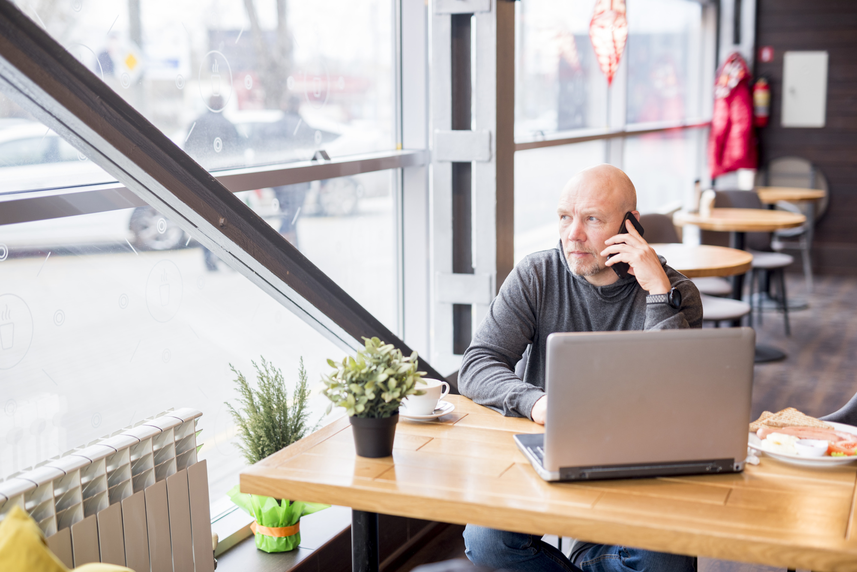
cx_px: 428
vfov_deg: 27.0
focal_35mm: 50
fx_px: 1191
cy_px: 286
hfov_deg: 39.6
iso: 200
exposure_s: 1/200
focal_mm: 50
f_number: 2
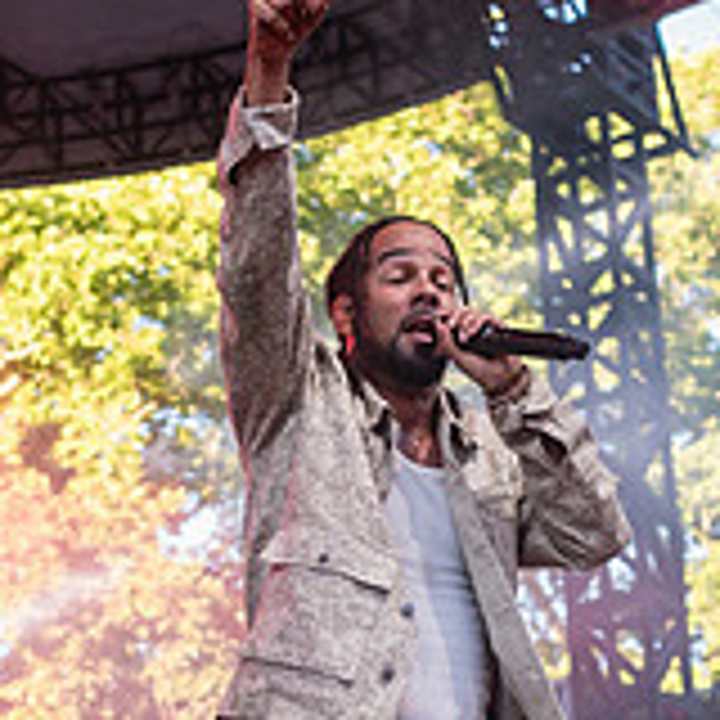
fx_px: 2541
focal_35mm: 108
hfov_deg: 16.1
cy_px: 718
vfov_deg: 15.8
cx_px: 248
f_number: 3.5
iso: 1000
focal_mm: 35
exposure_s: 1/640
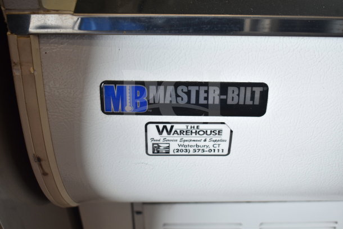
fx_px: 415
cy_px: 114
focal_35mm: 44
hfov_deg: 45.0
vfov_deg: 30.9
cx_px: 172
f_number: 4.2
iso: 200
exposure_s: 1/60
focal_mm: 29
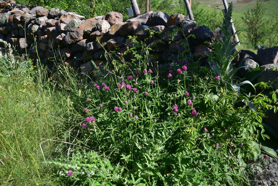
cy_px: 93
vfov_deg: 27.0
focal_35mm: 50
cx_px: 139
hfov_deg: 39.6
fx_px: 386
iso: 100
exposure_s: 1/125
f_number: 8
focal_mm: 50
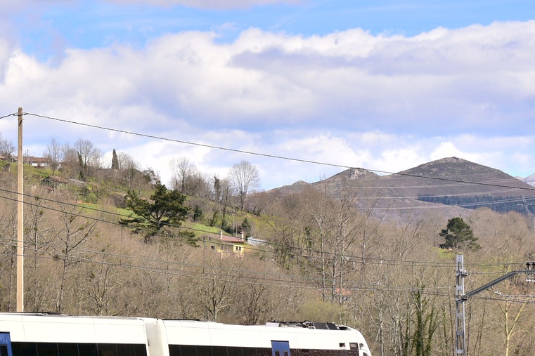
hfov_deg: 12.0
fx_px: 2530
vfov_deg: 8.0
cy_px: 317
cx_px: 23
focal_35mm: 170
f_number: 7.1
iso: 100
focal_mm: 45
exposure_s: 1/640
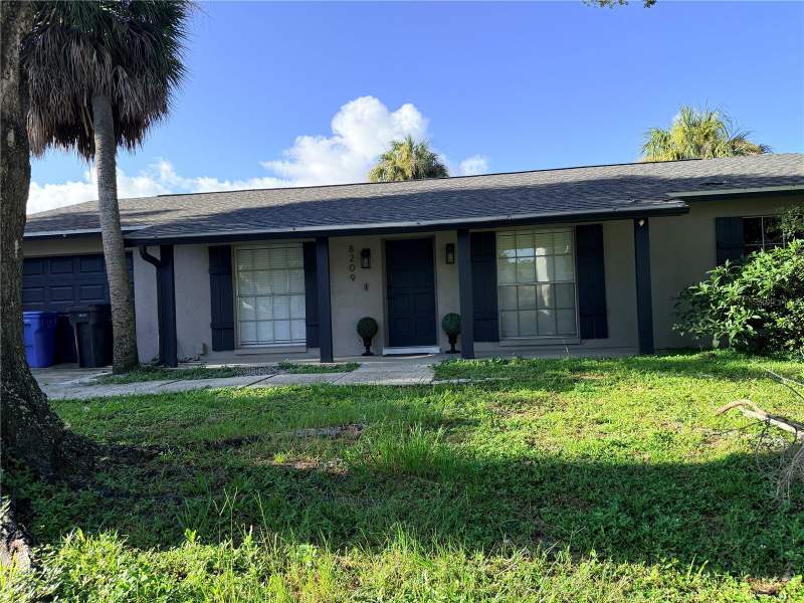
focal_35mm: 24
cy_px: 302
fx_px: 557
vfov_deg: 56.8
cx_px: 402
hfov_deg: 71.6
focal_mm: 6.76
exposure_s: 1/2110
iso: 100
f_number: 1.78
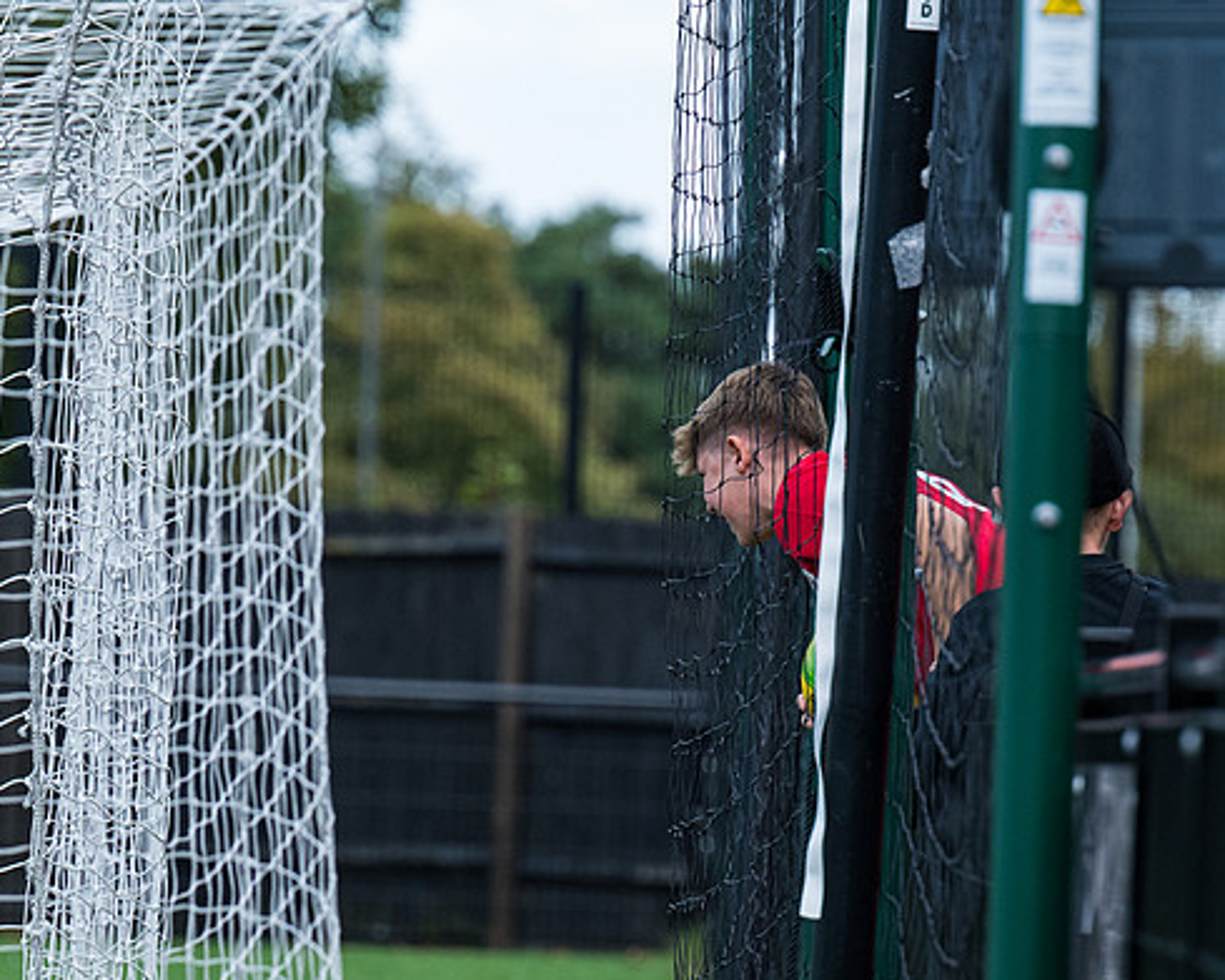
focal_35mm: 370
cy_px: 514
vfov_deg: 4.2
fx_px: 13412
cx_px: 601
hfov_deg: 5.2
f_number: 4.5
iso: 800
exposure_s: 1/1600
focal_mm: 190
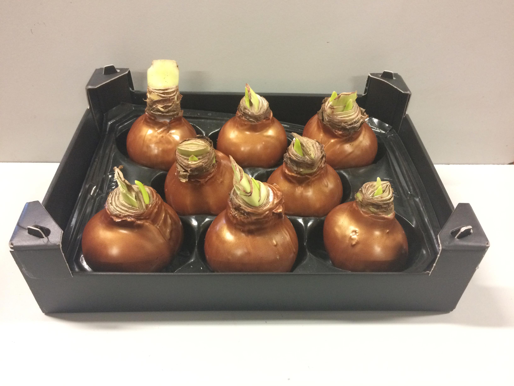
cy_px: 193
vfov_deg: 48.2
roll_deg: -1.5
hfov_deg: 61.7
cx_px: 257
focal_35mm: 29
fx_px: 431
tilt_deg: -32.4
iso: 320
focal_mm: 4.15
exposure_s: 1/20
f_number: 2.2
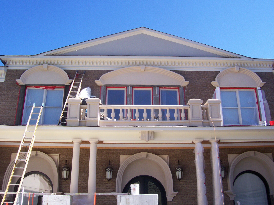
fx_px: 277
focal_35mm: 35
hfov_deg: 52.6
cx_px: 140
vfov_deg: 40.7
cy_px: 100
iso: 80
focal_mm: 5.6
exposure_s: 1/254
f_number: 5.1
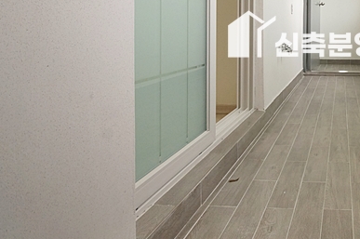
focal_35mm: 31
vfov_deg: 39.6
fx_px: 310
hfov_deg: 51.1
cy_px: 31
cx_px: 342
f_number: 9
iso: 800
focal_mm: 10
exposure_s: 1/60
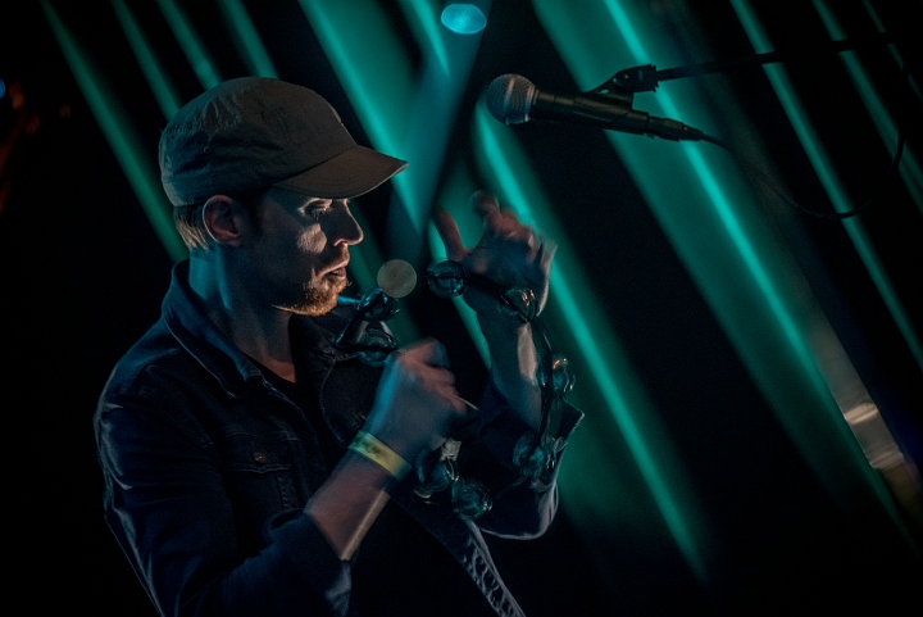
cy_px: 308
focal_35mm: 200
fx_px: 5131
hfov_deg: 10.3
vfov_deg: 6.9
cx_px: 462
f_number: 2.8
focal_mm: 200
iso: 4000
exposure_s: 1/60
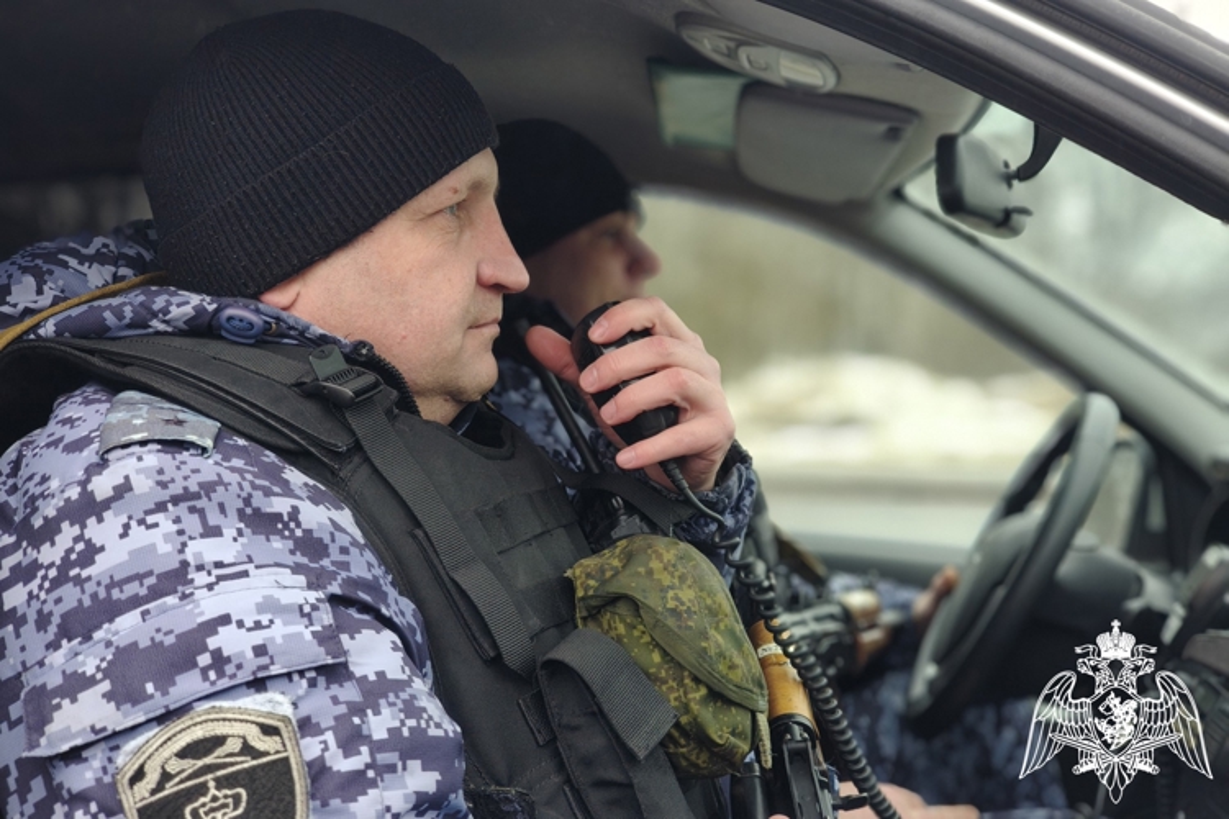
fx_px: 1604
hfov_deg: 41.9
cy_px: 410
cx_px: 614
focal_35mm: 47
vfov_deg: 28.6
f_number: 4.5
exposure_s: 1/90
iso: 64
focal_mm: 7.1
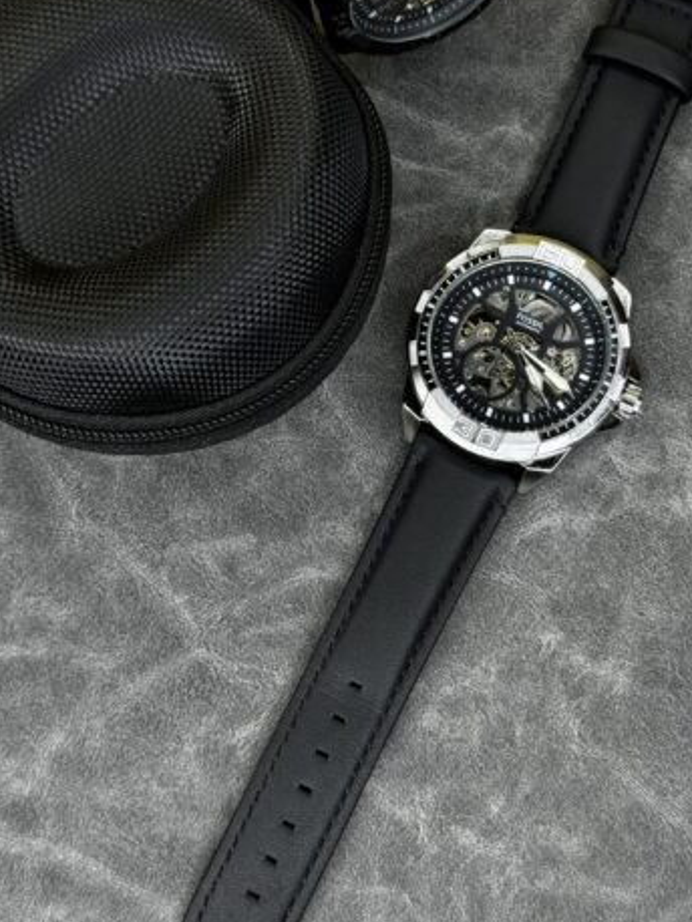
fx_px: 1598
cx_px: 416
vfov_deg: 32.0
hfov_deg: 24.4
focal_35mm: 60
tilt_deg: -76.1
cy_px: 355
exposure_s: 1/477
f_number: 1.78
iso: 64
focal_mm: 6.76
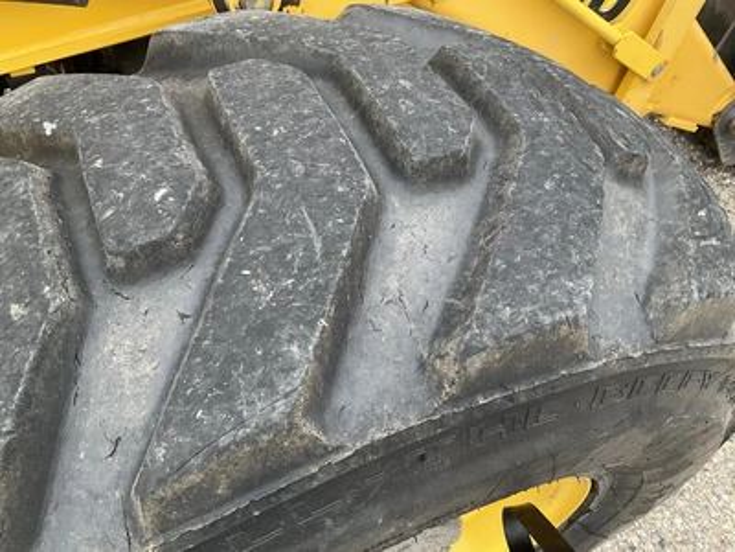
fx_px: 616
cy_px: 276
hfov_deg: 61.7
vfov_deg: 48.2
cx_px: 368
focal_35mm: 29
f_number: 1.8
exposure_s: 1/122
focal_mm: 3
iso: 25
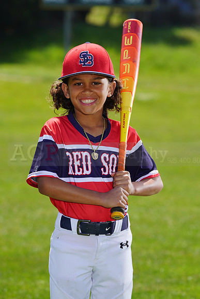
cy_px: 150
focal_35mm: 206
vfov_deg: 10.0
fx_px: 1716
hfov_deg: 6.7
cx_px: 100
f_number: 7.1
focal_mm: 206
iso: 100
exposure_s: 1/250
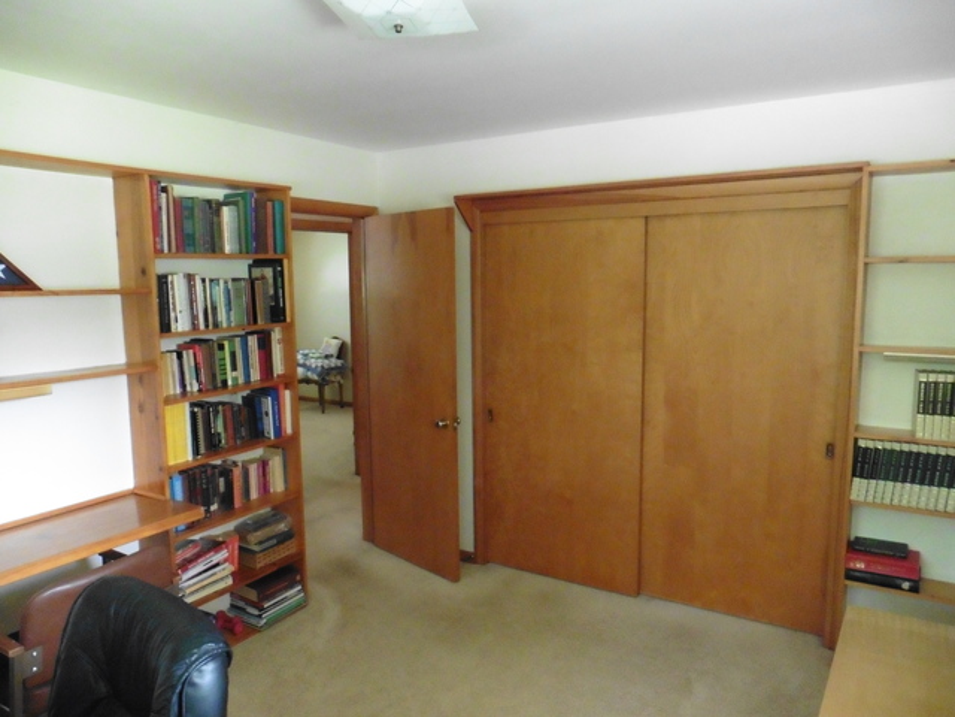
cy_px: 358
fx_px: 662
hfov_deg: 71.6
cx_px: 478
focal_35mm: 24
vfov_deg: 56.8
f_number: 3.3
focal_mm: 4.3
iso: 1250
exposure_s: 1/30
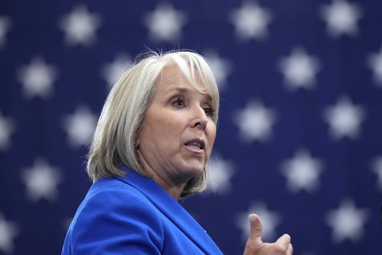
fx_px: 2620
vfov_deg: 5.6
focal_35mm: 247
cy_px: 128
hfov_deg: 8.3
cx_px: 191
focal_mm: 247
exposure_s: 1/500
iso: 8000
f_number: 5.6
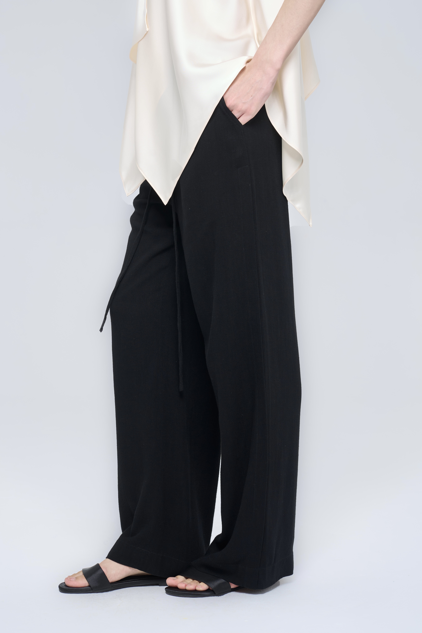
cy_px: 316
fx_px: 1495
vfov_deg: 23.9
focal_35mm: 85
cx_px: 211
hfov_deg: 16.1
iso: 200
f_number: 8
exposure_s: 1/125
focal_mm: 85
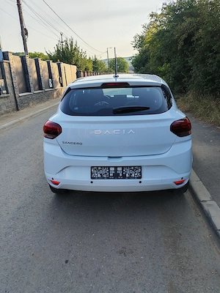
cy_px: 146
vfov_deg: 65.3
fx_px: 229
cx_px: 110
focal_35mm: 27
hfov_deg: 51.4
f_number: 1.9
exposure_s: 1/420
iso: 50
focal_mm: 6.12
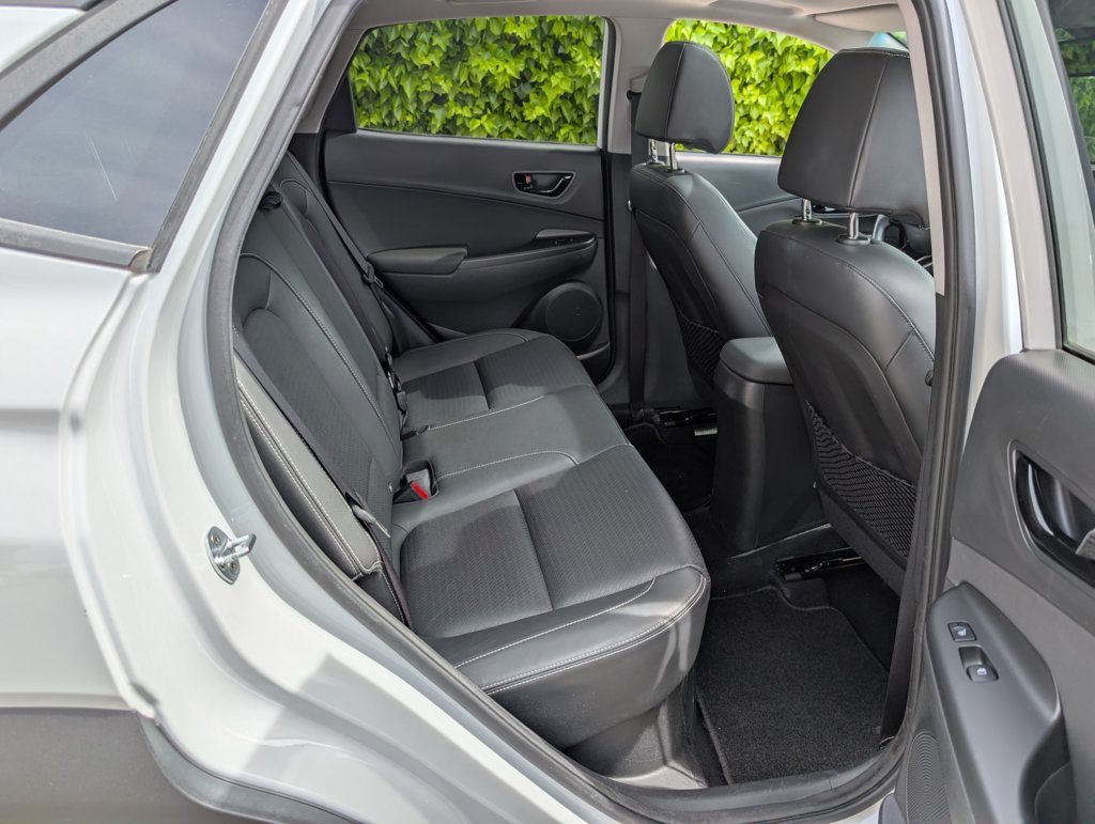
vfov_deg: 56.9
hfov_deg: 71.5
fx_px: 760
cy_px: 412
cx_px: 548
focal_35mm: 24
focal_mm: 6.9
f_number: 1.68
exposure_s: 1/474
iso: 15
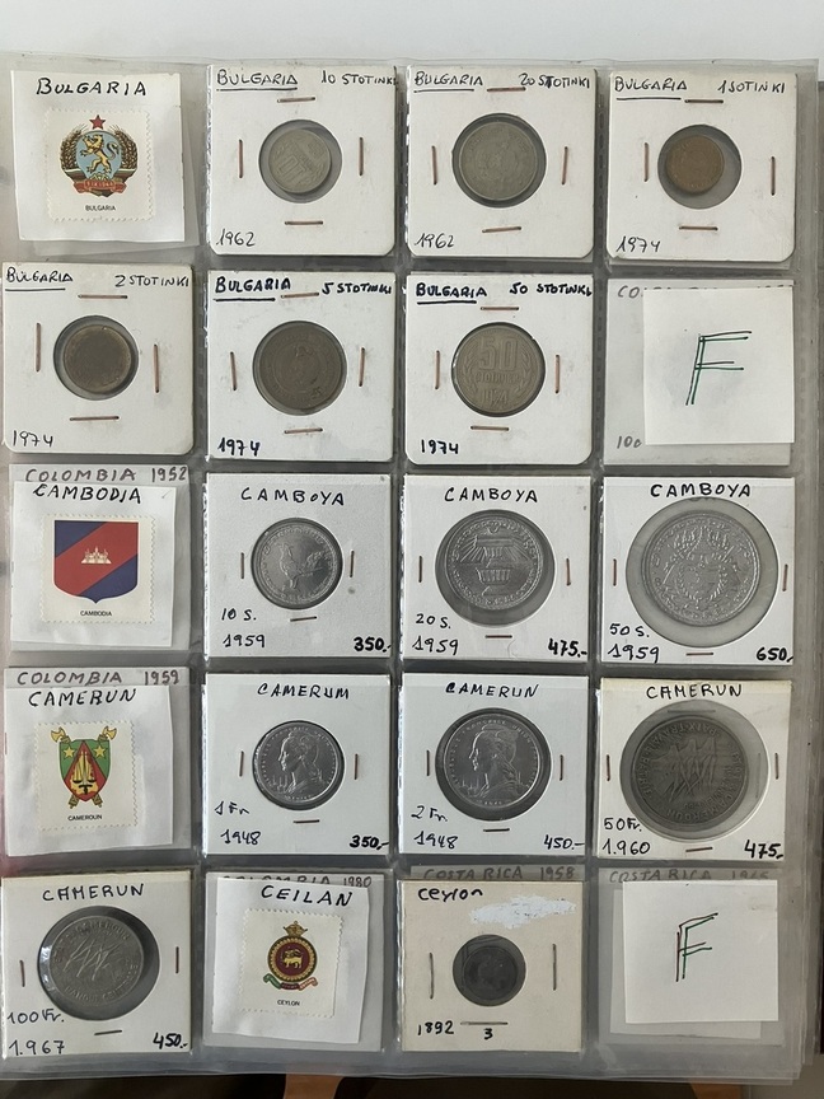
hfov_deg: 49.7
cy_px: 550
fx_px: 889
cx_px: 412
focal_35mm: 28
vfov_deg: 63.4
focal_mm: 3.99
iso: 100
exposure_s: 1/60
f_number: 1.8
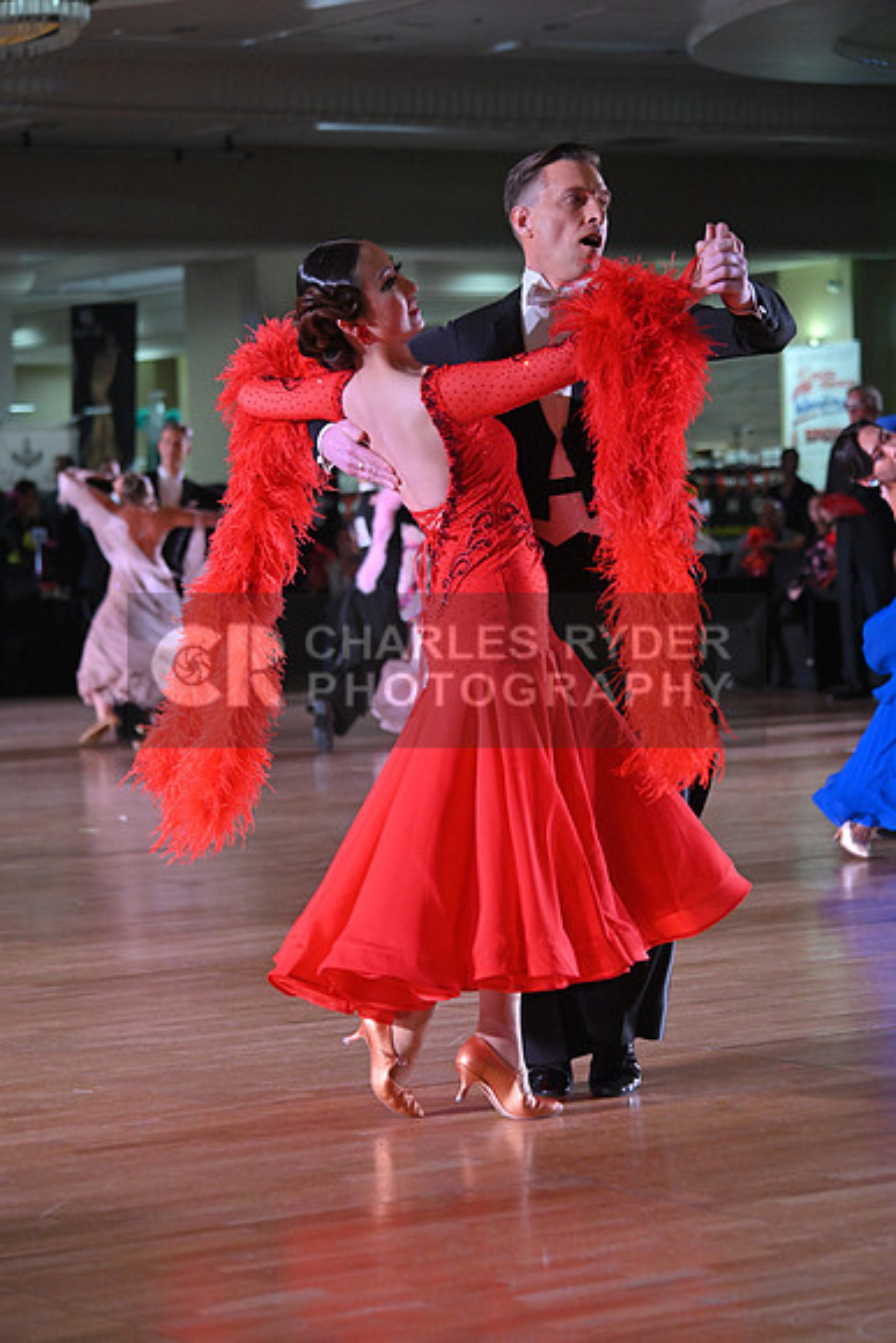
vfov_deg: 19.5
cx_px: 448
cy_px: 672
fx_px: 3917
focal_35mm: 105
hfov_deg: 13.0
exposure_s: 1/400
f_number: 5
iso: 4000
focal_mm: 105
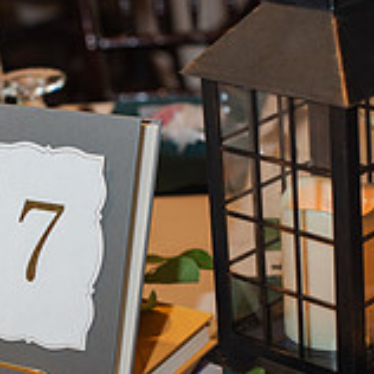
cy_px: 277
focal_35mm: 121
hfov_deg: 14.2
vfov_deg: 14.4
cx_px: 26
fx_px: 1479
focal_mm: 50
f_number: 3.5
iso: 800
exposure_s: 1/200
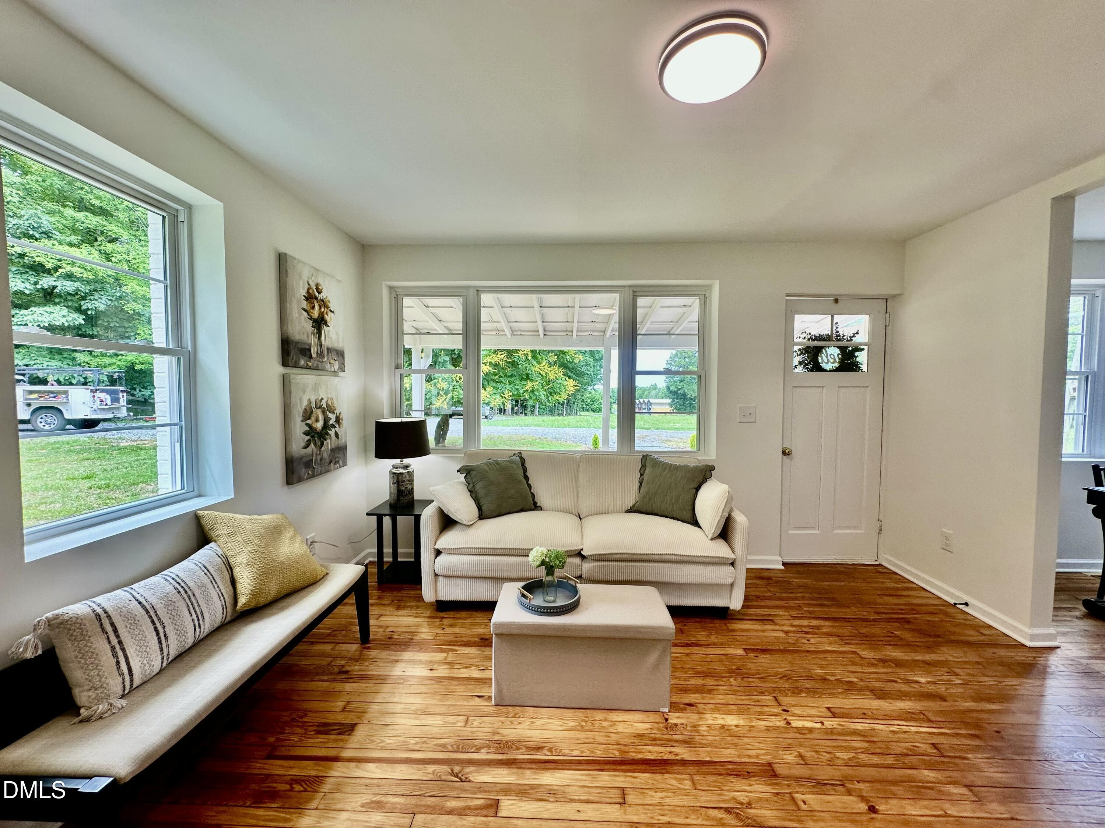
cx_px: 552
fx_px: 447
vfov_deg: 85.7
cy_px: 414
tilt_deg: -3.0
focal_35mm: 14
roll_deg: -0.1
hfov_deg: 102.1
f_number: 2.2
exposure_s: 1/120
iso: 64
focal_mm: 2.22
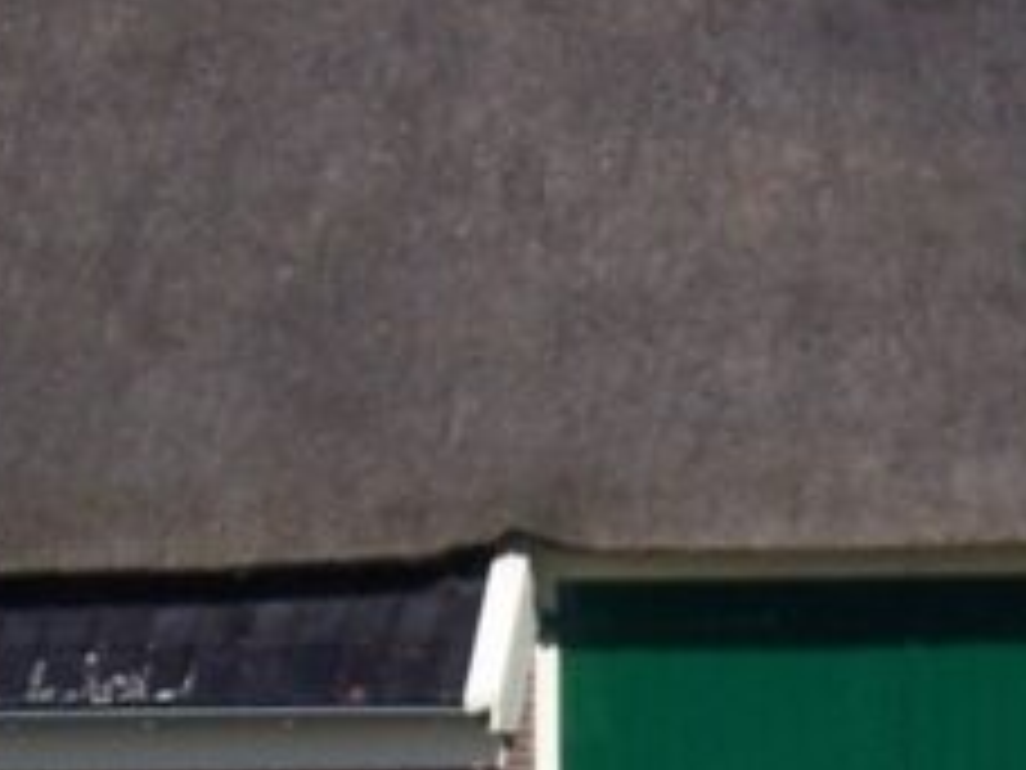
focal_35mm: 450
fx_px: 13338
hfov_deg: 4.4
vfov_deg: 3.3
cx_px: 940
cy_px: 1184
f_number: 4.9
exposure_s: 1/750
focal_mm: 16.6
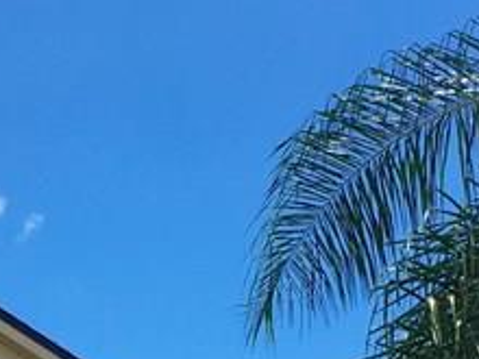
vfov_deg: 10.7
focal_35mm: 135
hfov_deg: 14.6
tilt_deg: +12.6
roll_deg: +0.0
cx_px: 139
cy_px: 485
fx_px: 1868
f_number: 2.2
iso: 32
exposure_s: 1/1799
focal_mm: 4.15
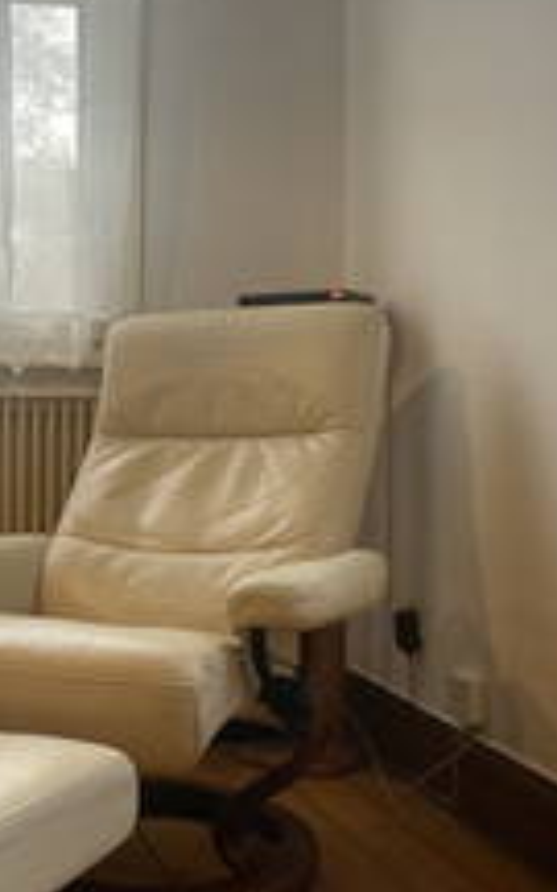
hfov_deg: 26.9
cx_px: 45
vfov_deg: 43.3
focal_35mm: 46
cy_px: 529
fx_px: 1117
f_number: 1.6
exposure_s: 1/50
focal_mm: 4.2
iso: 160
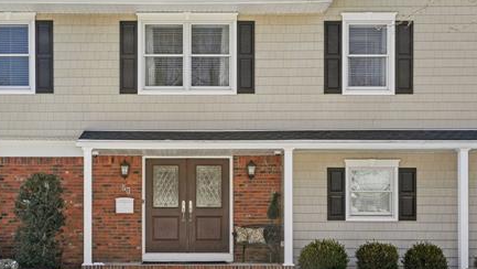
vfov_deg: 23.0
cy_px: 144
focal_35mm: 52
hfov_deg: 39.2
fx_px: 661
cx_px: 161
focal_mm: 21.1
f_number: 8
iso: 100
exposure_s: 1/400
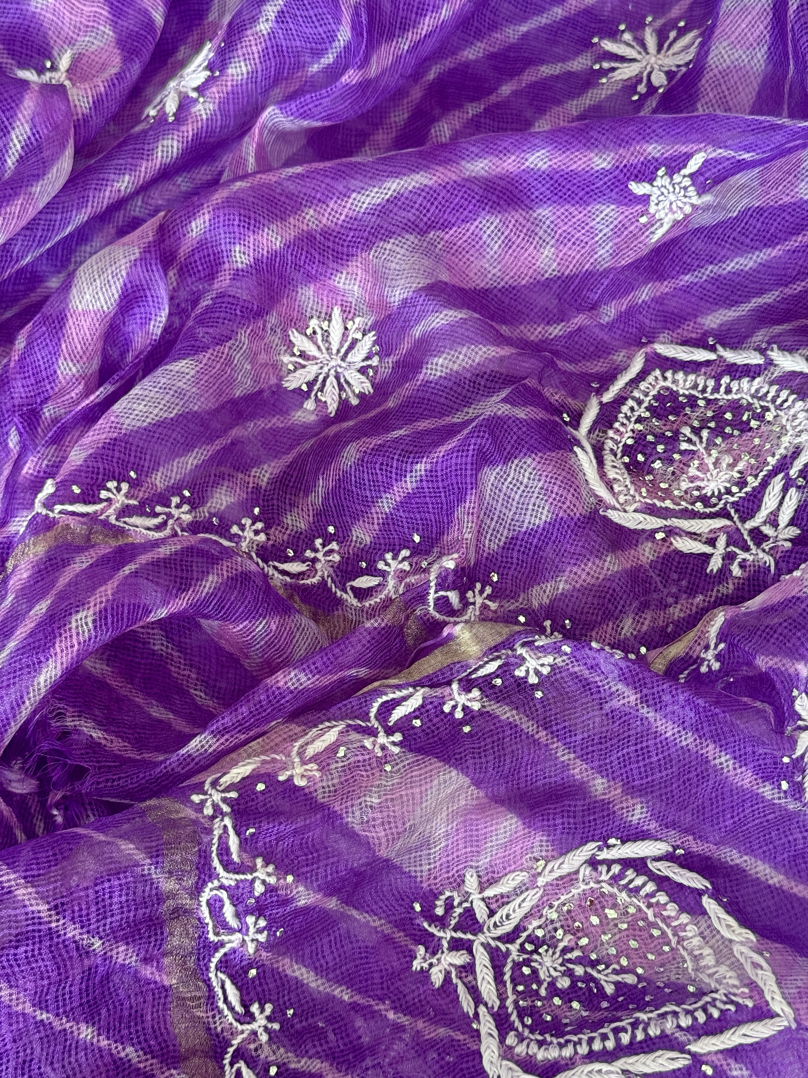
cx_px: 404
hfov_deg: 30.3
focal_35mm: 48
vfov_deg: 39.7
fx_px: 1494
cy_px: 539
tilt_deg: -68.2
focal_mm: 6.76
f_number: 1.78
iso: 250
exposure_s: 1/59
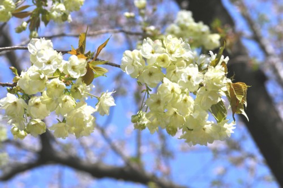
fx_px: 1295
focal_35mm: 165
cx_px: 142
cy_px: 94
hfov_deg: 12.5
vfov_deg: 8.3
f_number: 10
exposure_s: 1/400
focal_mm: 110
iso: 200
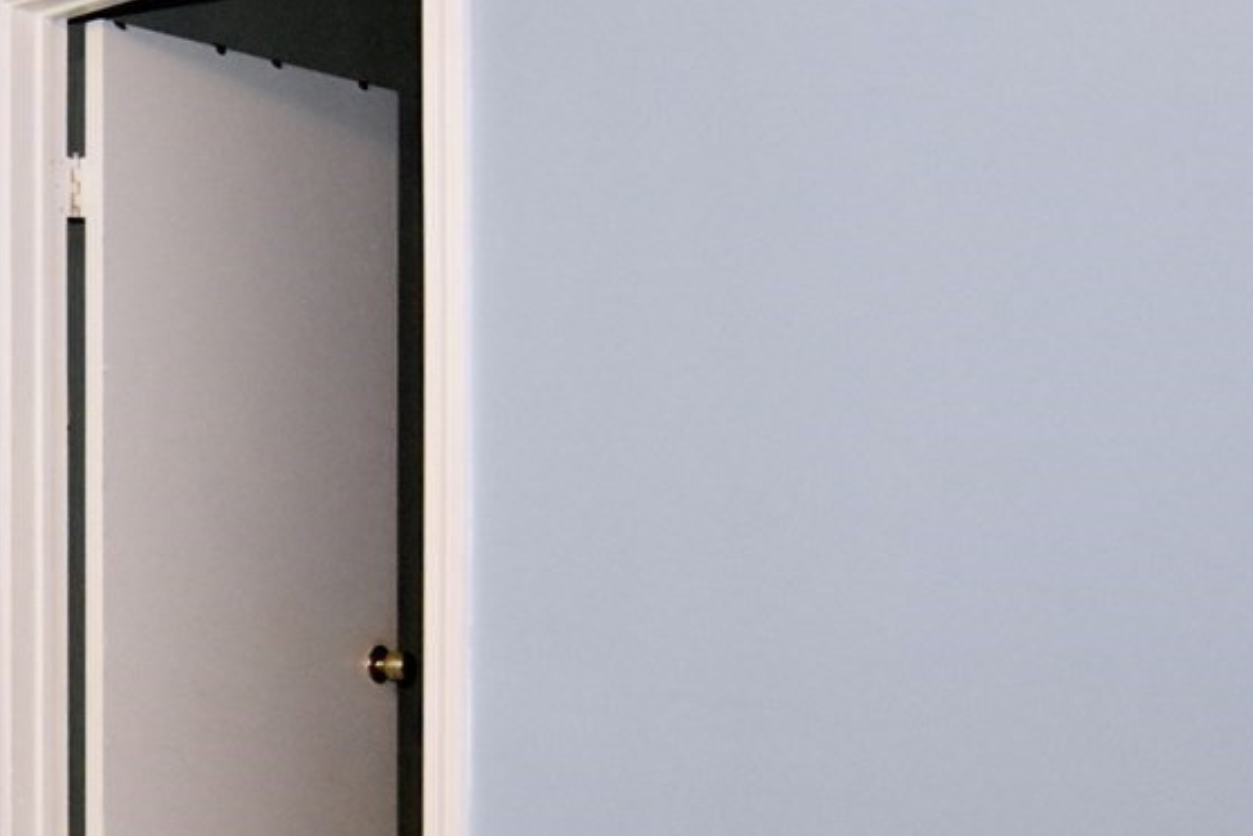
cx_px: -134
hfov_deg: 31.9
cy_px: 632
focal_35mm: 55
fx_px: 1915
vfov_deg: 24.4
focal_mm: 10
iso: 2000
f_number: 4
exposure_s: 1/60
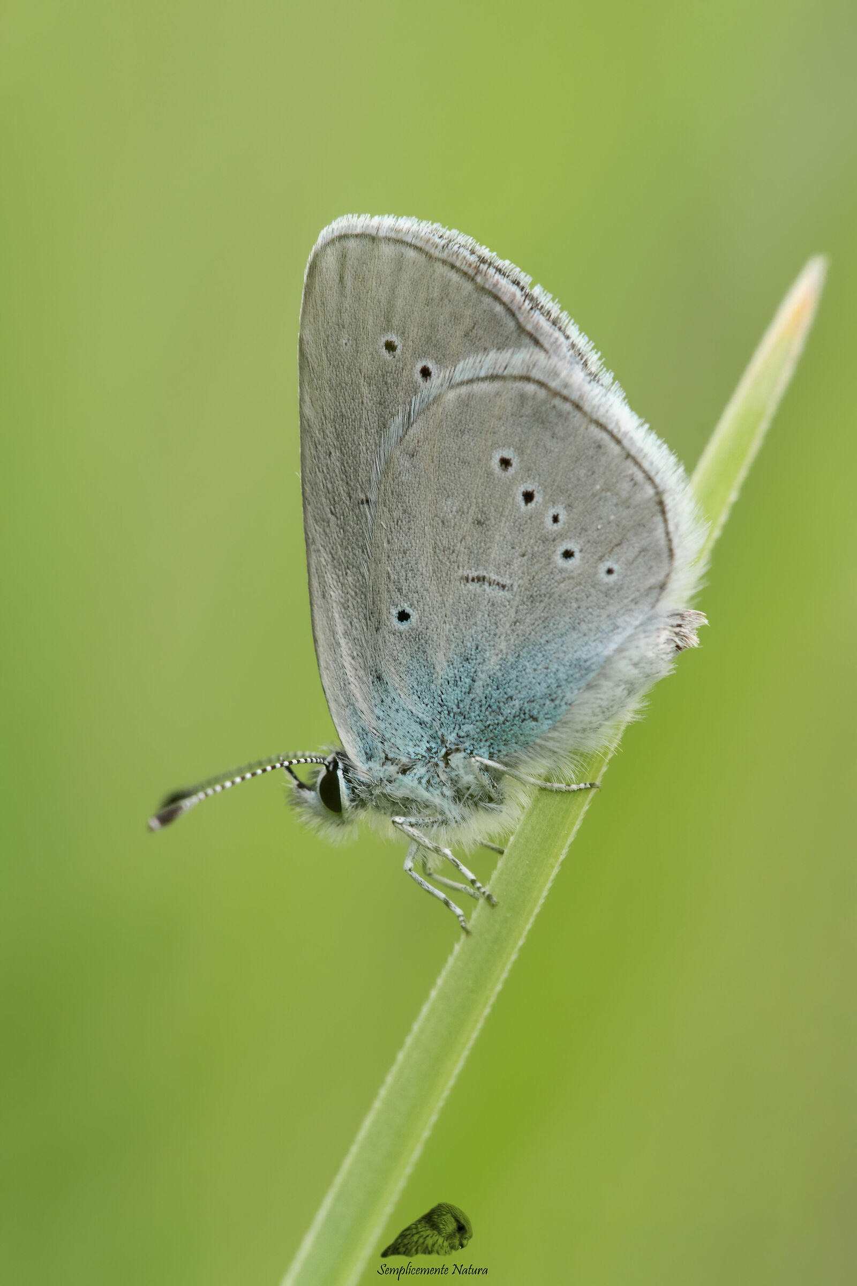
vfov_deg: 9.1
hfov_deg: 6.1
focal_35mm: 225
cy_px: 643
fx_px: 8034
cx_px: 428
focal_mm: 150
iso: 400
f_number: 14
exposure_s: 1/200
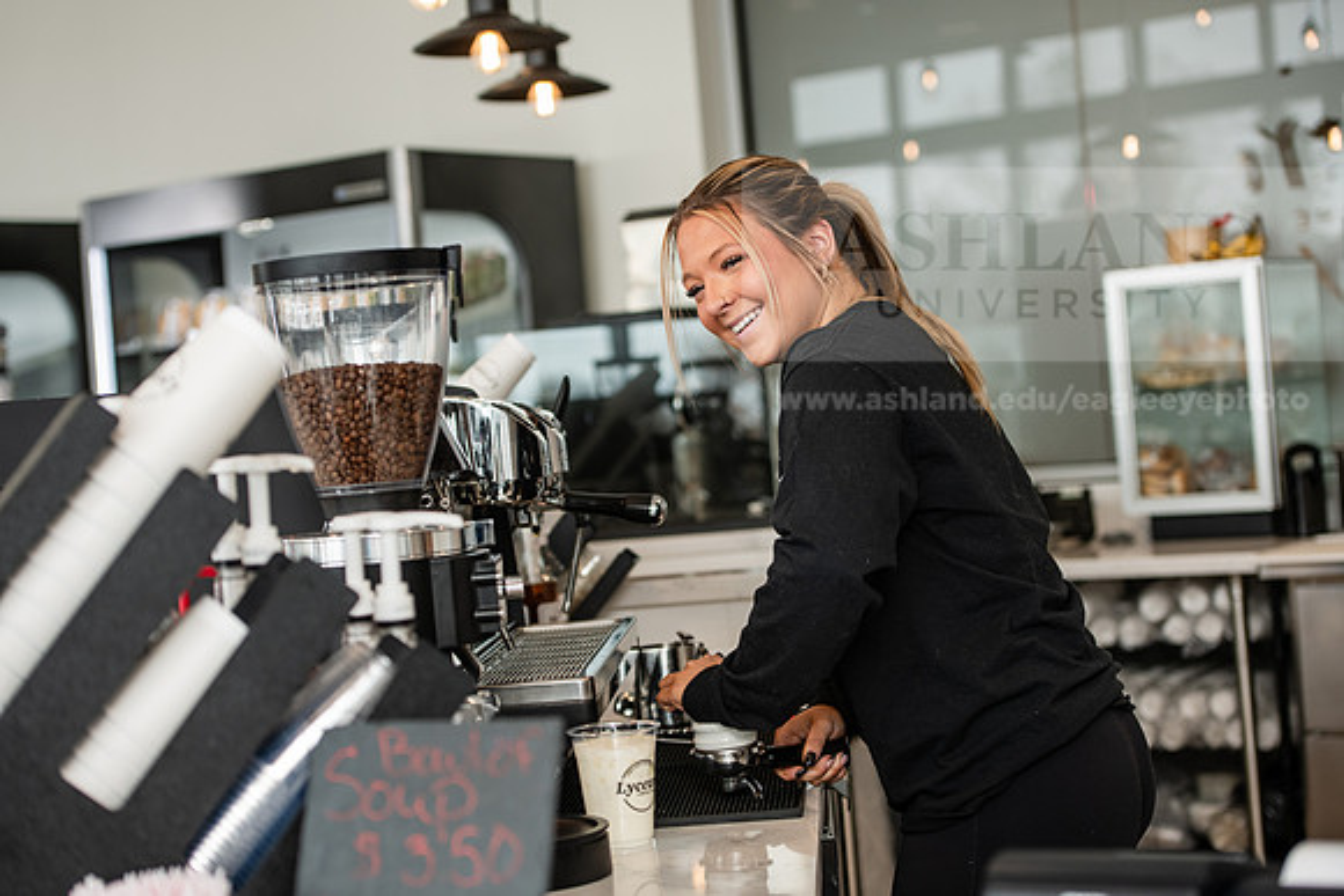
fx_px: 2614
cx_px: 672
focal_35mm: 70
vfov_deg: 19.5
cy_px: 448
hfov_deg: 28.8
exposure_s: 1/200
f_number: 3.5
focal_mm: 70
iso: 400
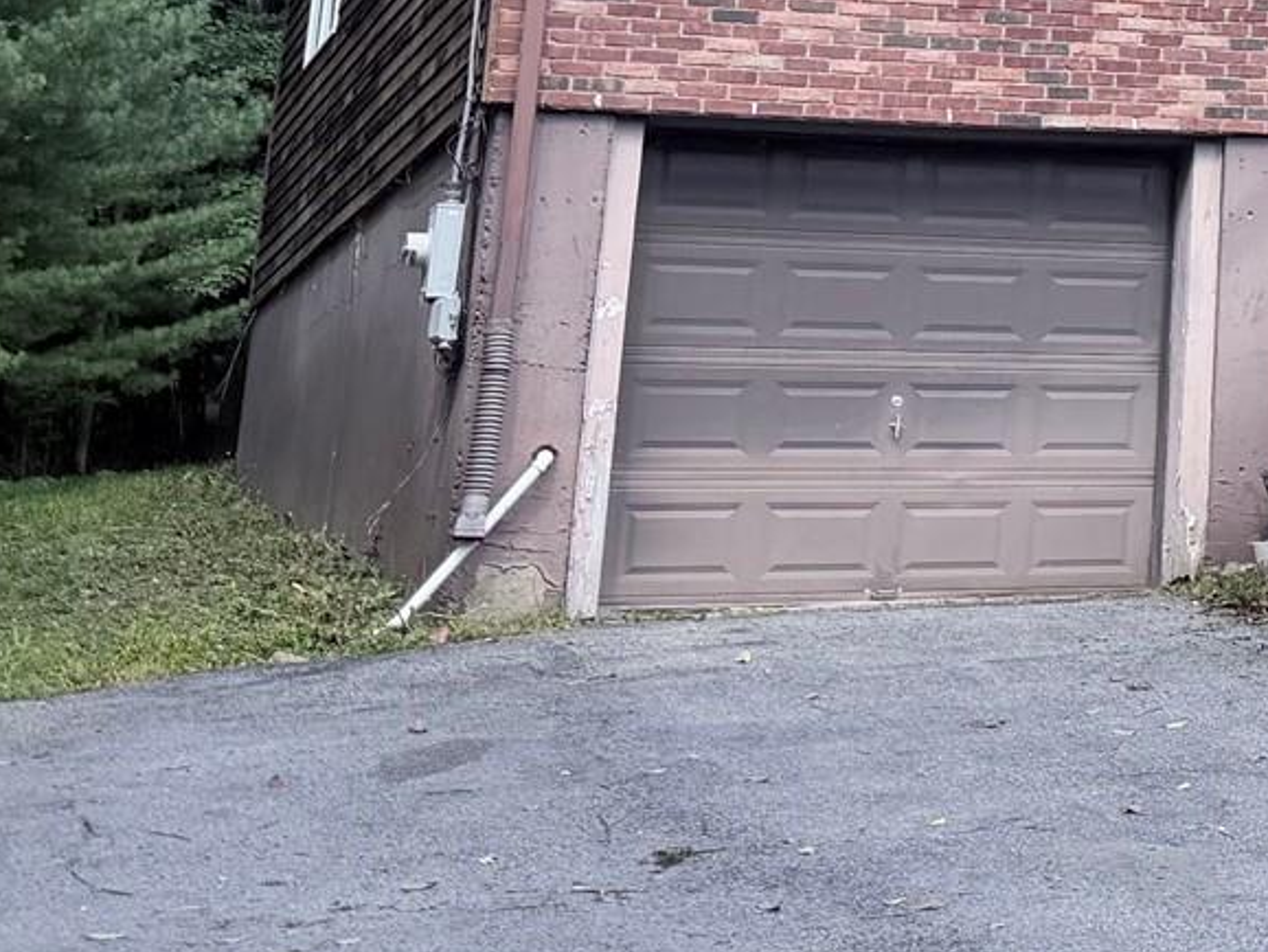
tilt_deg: +18.2
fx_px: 3115
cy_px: -320
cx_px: 2170
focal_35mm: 85
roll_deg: +4.0
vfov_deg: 16.3
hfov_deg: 18.7
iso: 100
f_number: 1.78
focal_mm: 6.76
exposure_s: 1/1901
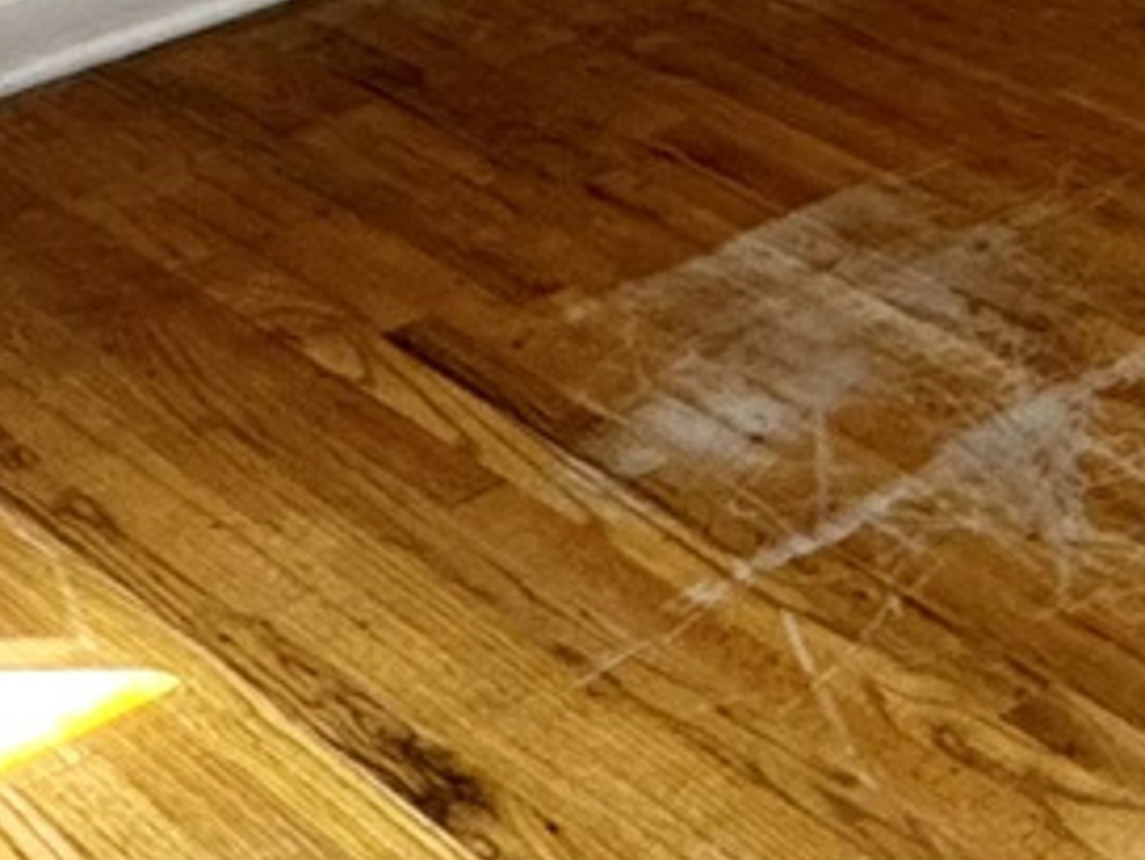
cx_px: 1216
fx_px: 3475
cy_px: -902
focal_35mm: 105
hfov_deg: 18.1
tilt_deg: -9.1
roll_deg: -1.0
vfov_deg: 12.3
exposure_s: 1/99
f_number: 2.2
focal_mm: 2.22
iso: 160
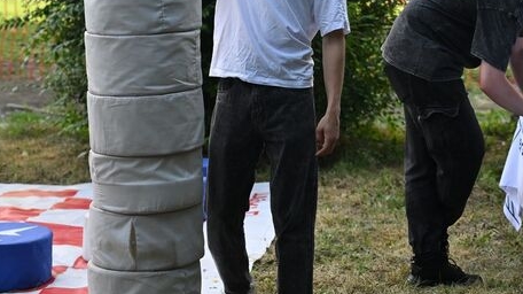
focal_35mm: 115
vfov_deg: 10.5
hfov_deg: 18.5
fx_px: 1594
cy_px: 91
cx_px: 382
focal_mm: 50
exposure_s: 1/3200
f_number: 2.8
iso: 640
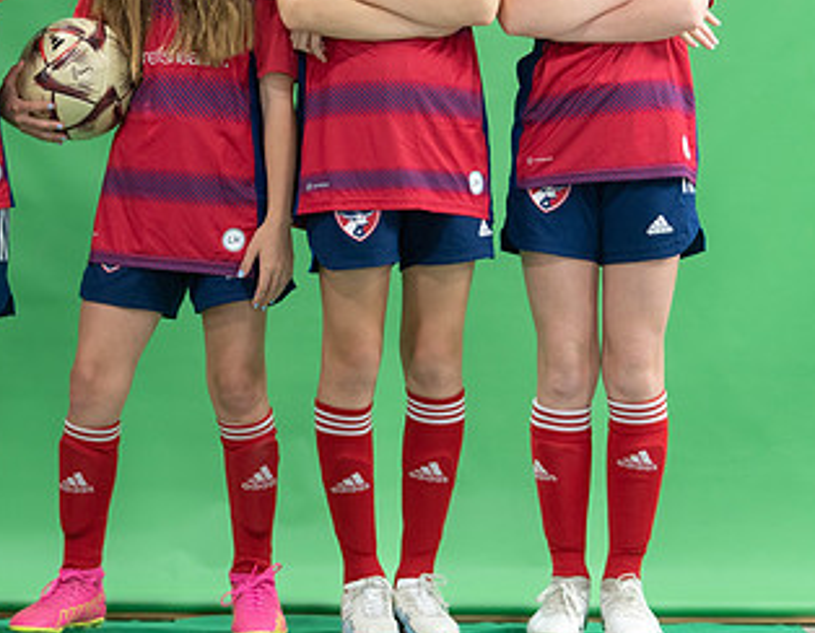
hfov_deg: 12.3
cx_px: 125
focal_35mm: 158
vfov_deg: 9.6
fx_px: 3769
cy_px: 127
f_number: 2.8
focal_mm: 70
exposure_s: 1/250
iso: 1000
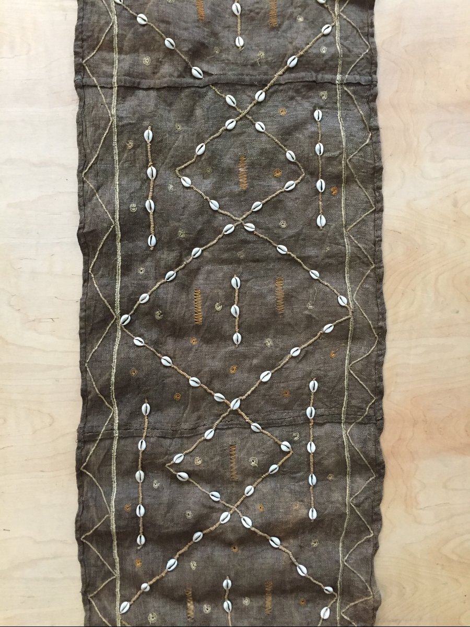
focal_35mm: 29
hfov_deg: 48.2
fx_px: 525
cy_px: 314
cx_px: 235
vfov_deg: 61.7
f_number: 2.2
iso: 320
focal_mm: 4.15
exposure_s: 1/33
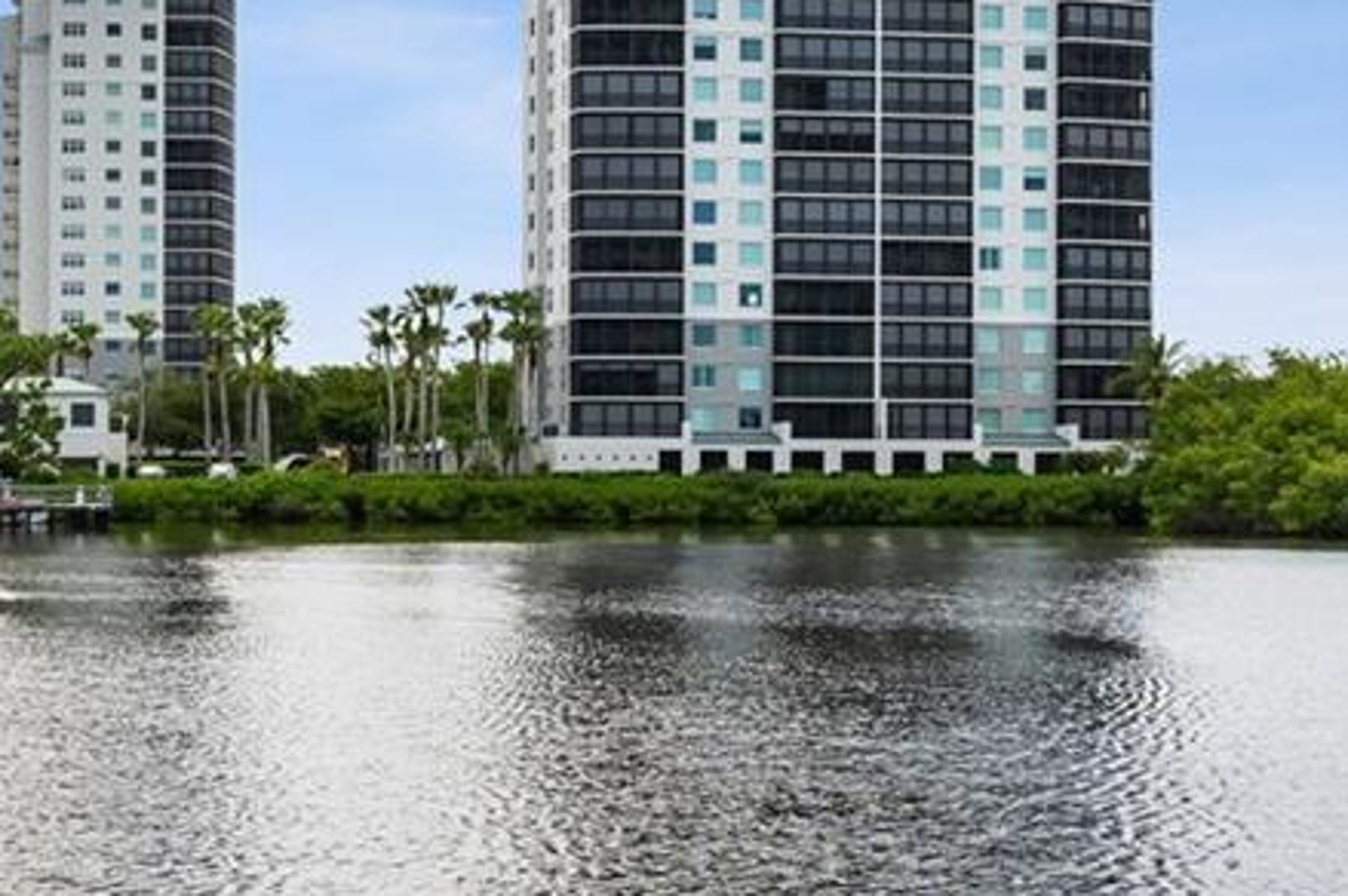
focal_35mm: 70
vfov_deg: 19.4
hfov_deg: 28.4
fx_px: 2619
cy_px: 499
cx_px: 335
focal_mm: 30
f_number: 10
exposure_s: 1/640
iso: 400
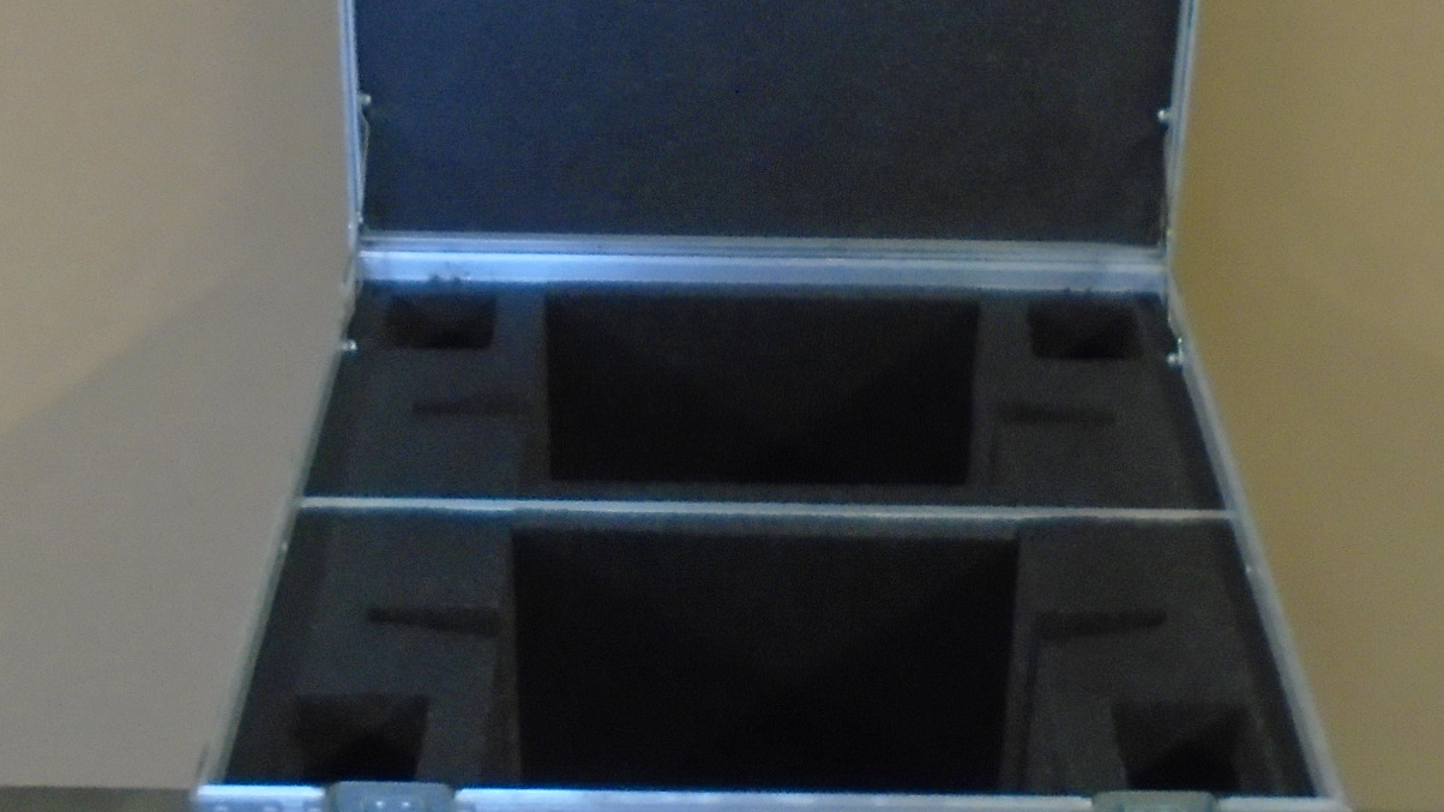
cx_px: 795
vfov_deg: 19.7
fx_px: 2335
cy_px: 404
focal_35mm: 61
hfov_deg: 34.3
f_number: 3.2
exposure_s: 1/13
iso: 400
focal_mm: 4.6
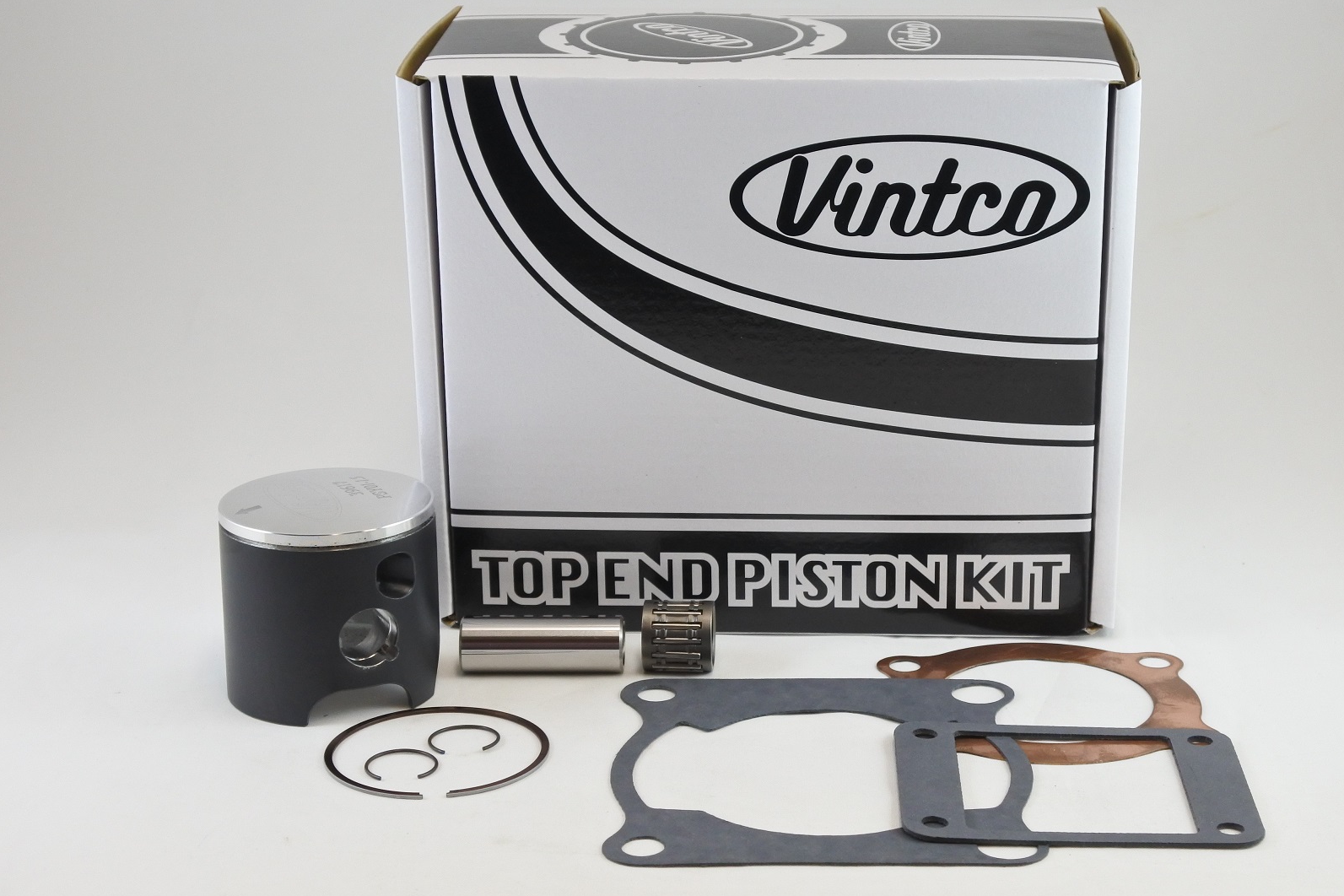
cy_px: 464
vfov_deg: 23.8
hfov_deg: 35.0
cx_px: 721
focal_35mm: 57
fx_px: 2128
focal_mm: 19.7
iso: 500
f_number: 4.5
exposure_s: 1/125
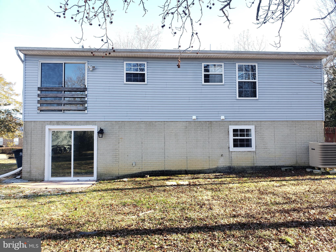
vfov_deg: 53.1
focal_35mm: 26
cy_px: 126
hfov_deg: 67.3
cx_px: 168
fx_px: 252
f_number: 2.4
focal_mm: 4.3
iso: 50
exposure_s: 1/162
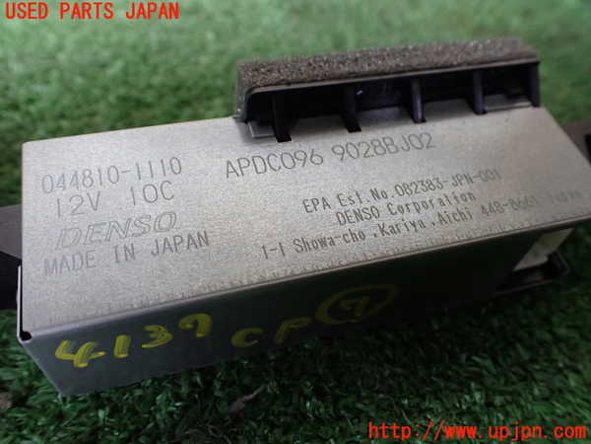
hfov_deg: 60.0
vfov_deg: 46.8
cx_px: 296
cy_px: 222
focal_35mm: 30
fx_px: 512
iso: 320
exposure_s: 1/125
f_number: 2.3
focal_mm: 5.4
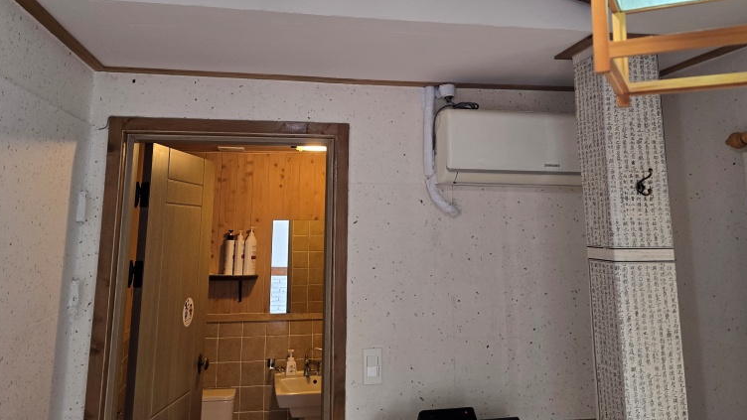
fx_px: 594
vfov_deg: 38.3
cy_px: 128
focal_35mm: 30
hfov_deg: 64.3
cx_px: 376
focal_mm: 6.3
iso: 200
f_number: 1.7
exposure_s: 1/120
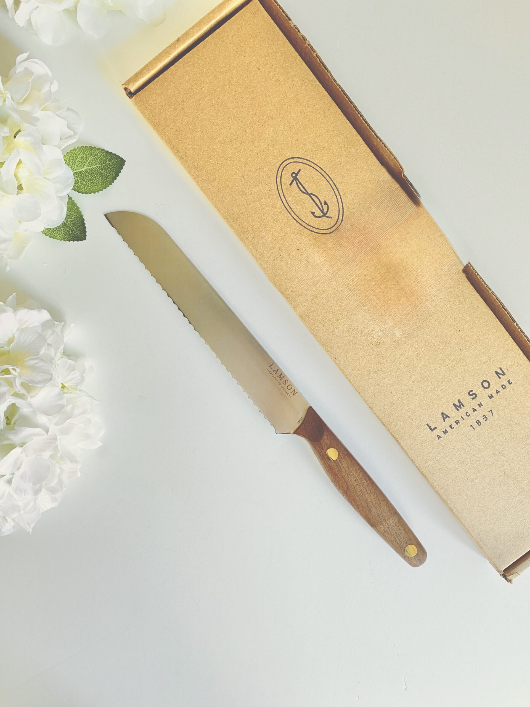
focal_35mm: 26
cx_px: 265
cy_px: 354
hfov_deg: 53.1
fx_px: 531
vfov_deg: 67.3
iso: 125
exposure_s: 1/88
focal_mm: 4.25
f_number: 1.8
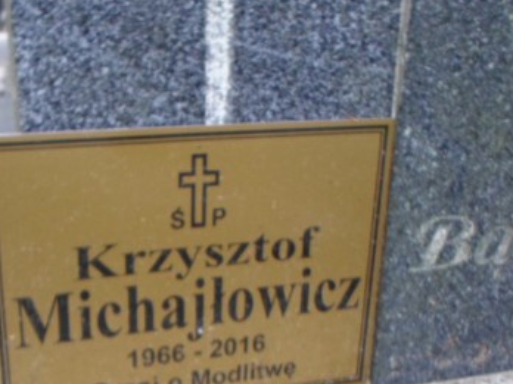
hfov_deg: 40.9
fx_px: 682
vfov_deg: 31.3
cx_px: 189
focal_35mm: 46
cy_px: 255
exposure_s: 1/30
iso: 100
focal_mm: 4.5
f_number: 2.5
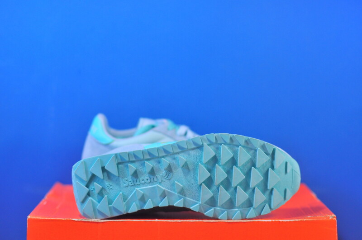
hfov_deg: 27.0
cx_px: 181
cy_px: 120
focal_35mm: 75
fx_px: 753
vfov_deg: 18.1
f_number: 2.2
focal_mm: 50
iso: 250
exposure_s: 1/320
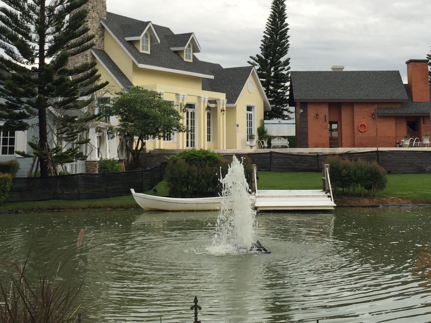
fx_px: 685
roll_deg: -0.8
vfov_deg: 26.2
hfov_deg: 34.9
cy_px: 80
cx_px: 246
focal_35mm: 55
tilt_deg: +8.6
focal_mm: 4.15
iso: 32
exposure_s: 1/100
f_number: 2.2
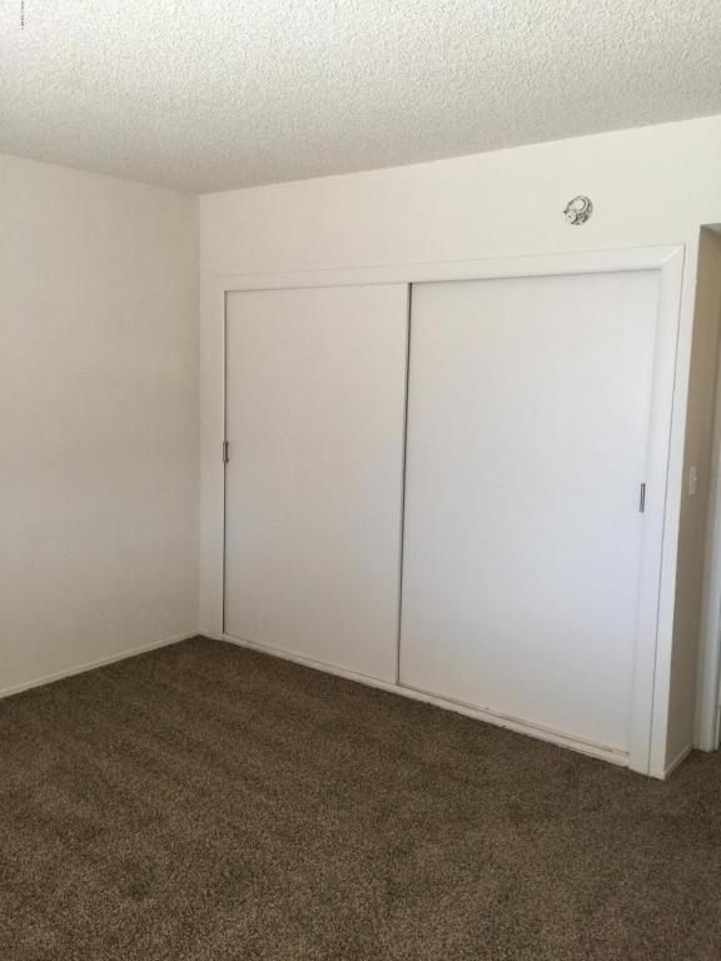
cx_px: 360
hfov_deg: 48.2
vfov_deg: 61.7
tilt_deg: -4.6
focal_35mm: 29
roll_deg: -1.3
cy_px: 480
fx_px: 805
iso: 40
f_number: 2.2
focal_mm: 4.15
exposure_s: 1/15
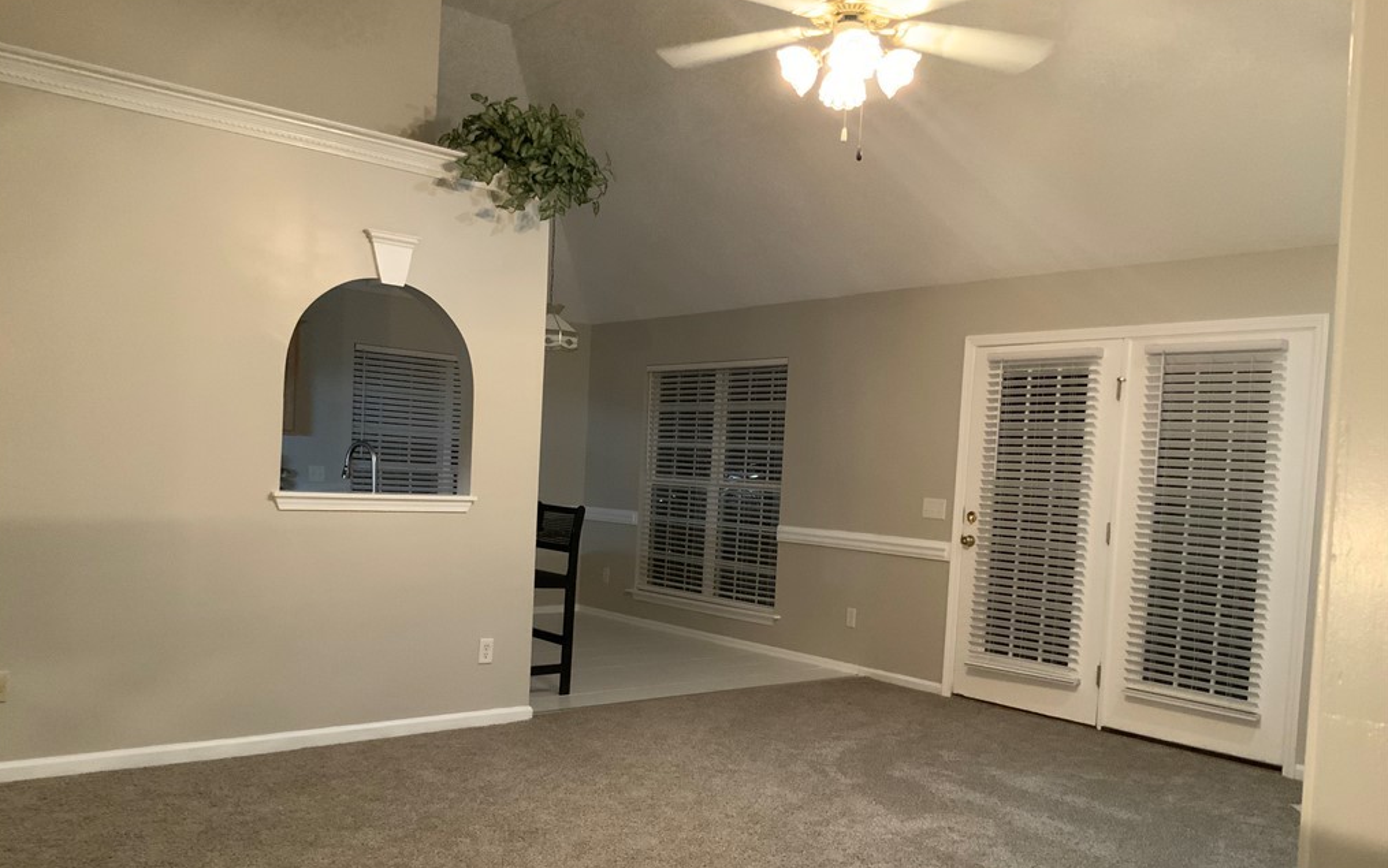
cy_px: 510
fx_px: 1173
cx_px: 691
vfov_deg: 40.5
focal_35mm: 31
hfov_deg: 61.2
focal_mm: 3
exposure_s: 1/40
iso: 320
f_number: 1.8
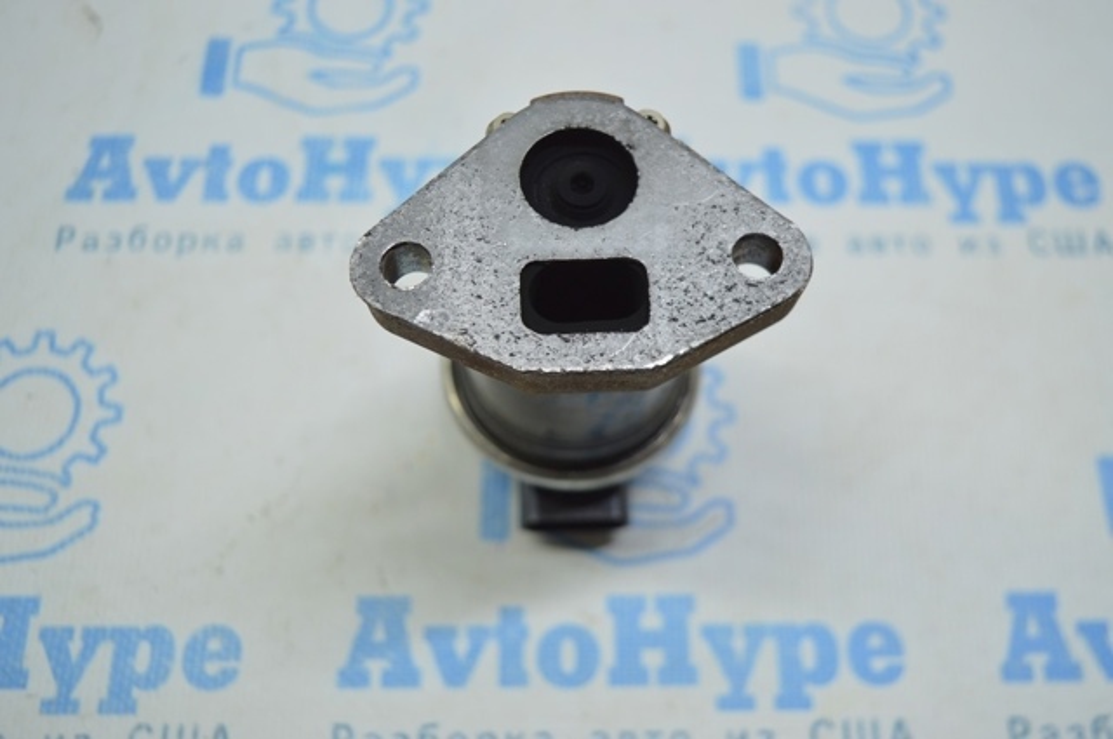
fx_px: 1204
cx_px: 556
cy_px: 370
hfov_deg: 49.6
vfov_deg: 34.1
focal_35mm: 39
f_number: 4
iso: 400
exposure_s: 1/80
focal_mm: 26
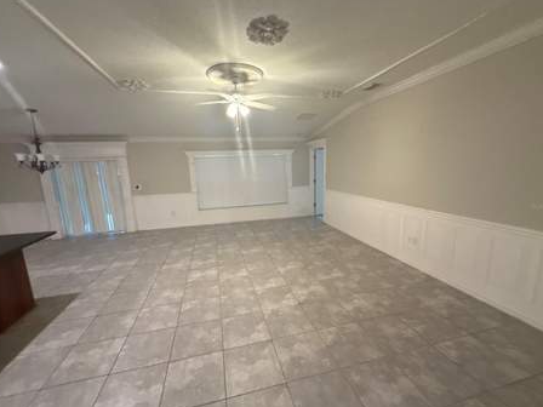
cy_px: 206
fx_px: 235
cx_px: 273
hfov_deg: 98.2
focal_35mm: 15
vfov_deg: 81.7
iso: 400
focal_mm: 2.22
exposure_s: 1/60
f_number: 2.2
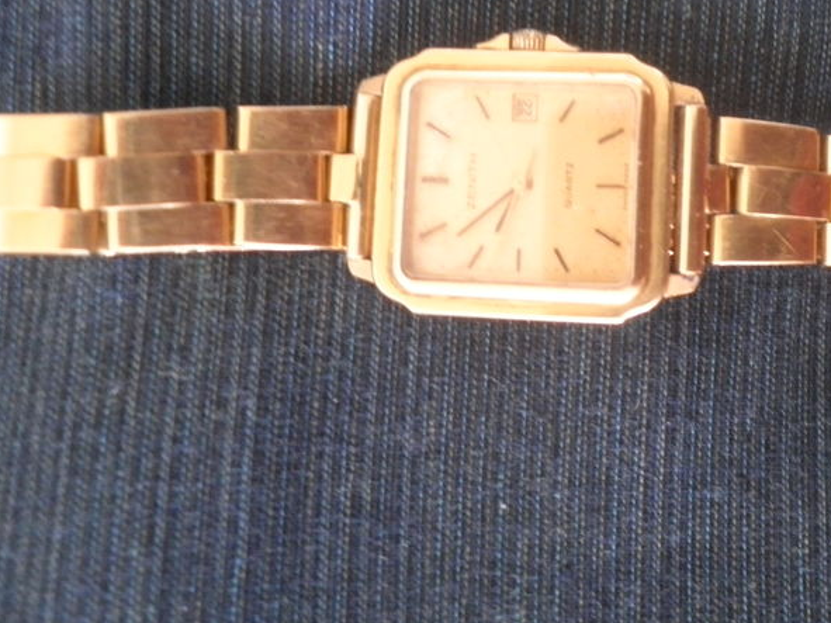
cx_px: 607
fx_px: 1056
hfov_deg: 41.9
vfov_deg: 31.8
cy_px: 107
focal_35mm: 44
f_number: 2.6
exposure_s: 1/20
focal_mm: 4.7
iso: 200
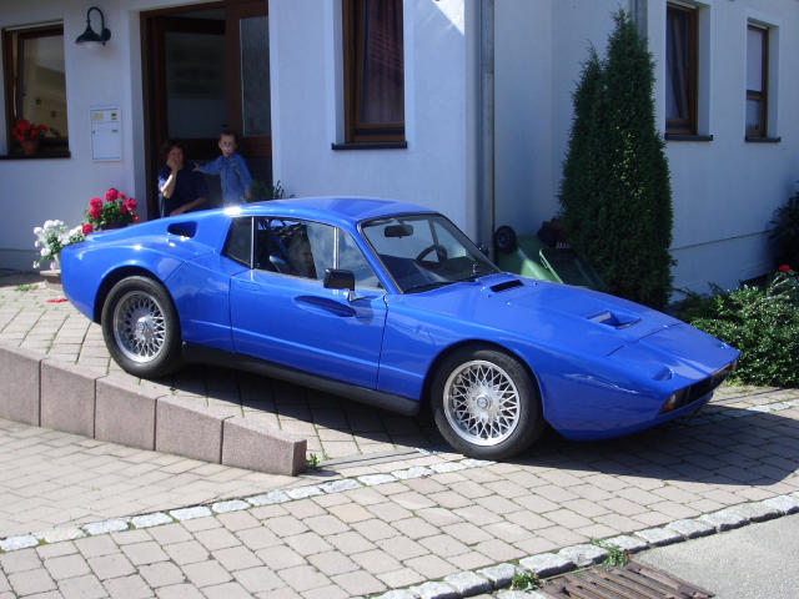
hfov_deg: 38.9
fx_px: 1131
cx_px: 400
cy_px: 300
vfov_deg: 29.7
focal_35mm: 49
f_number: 5
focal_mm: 8.2
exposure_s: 1/200
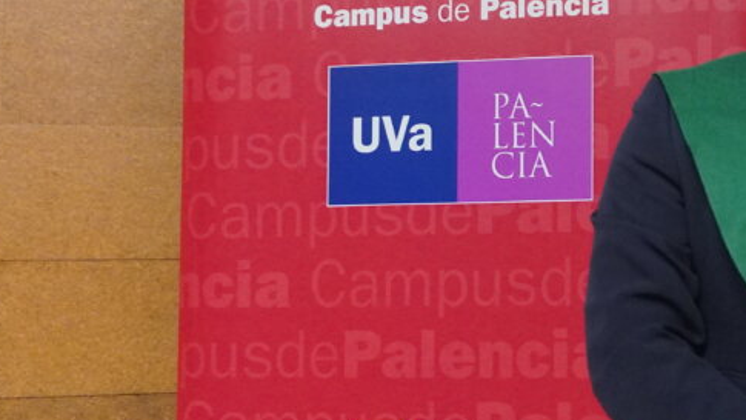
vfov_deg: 14.6
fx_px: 1642
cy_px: 152
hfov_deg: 24.0
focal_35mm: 83
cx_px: 814
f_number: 4
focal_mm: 20
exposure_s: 1/160
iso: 3200
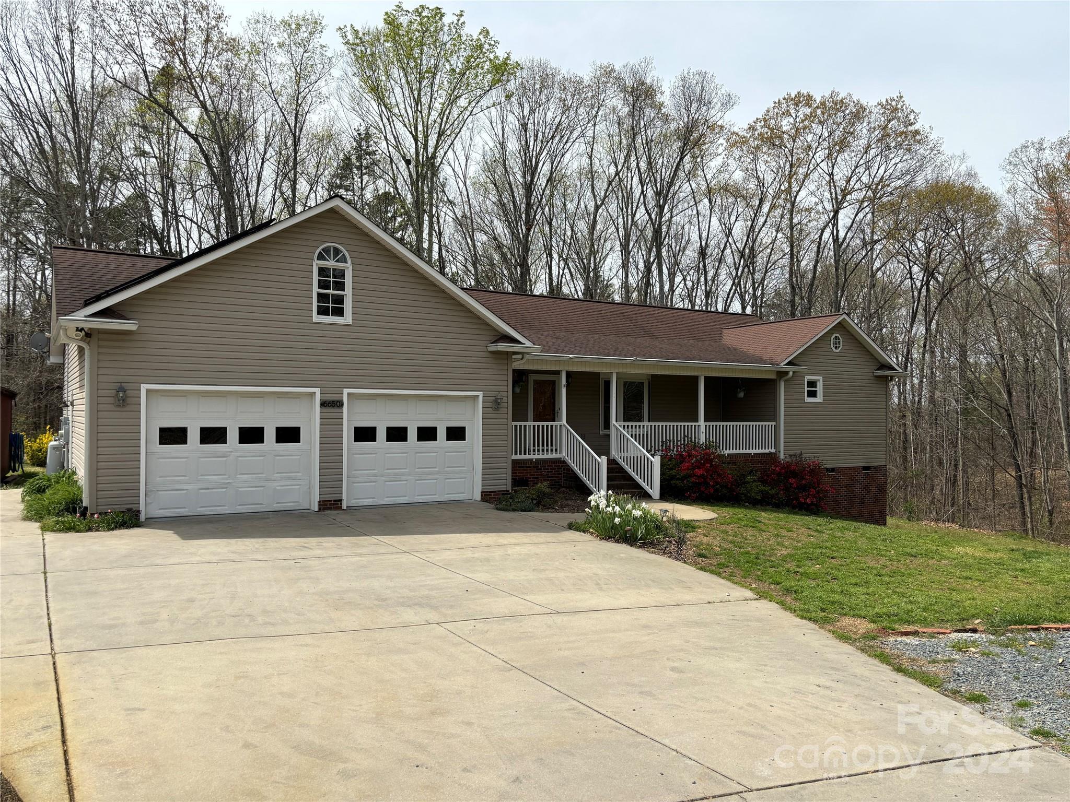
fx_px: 804
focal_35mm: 26
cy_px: 401
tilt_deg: -0.2
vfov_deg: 53.1
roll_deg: -0.4
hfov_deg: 67.3
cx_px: 535
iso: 50
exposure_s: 1/3534
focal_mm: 5.96
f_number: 1.6
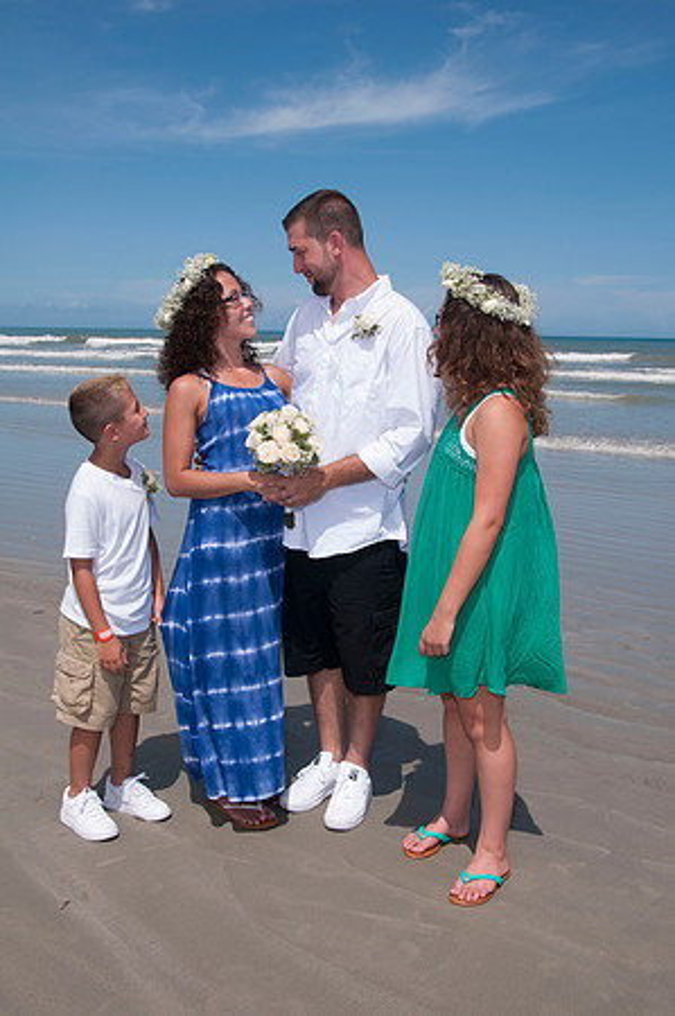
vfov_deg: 53.2
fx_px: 1015
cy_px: 508
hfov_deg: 36.8
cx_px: 338
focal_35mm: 36
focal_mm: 24
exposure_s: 1/250
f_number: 11
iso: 100
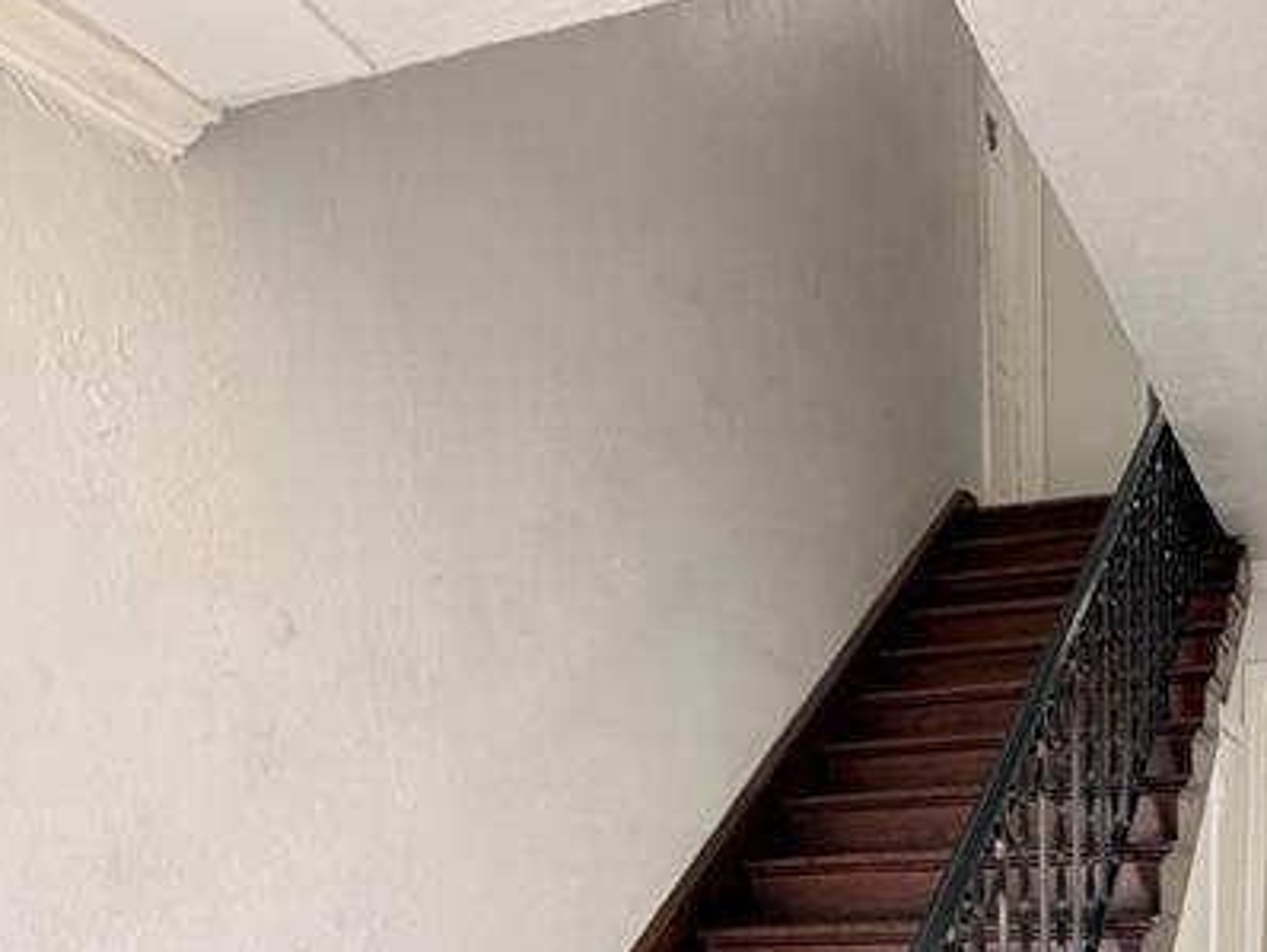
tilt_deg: -8.5
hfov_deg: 49.3
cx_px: 952
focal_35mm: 36
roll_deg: +0.8
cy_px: 1089
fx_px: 1318
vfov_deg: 33.6
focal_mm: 2.22
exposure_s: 1/120
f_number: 2.2
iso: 250
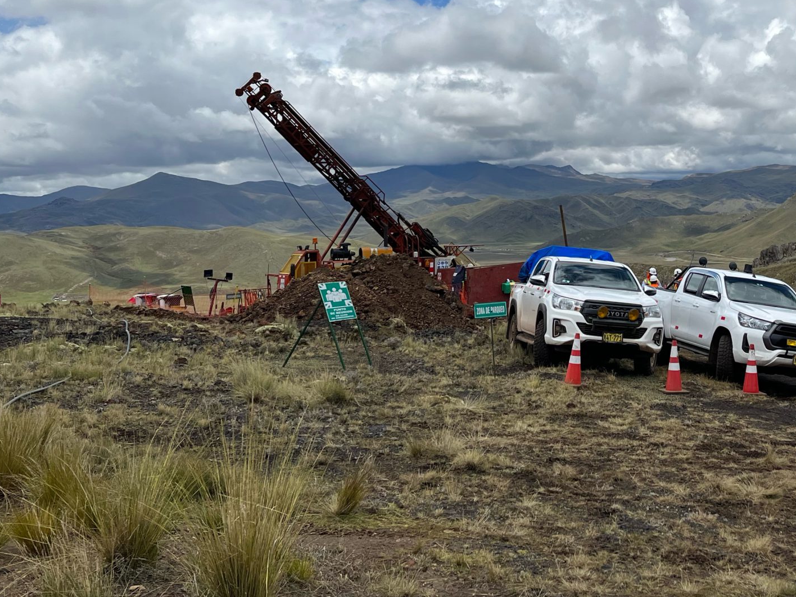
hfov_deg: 38.8
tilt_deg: +1.4
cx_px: 642
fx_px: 1081
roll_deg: +0.5
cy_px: 148
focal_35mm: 47
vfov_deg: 30.4
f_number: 1.6
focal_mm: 5.1
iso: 50
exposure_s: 1/8403
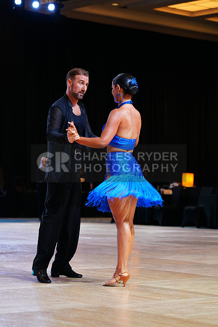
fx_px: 953
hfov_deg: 13.0
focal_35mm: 105
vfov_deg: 19.5
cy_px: 164
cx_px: 109
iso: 2000
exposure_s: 1/250
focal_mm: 105
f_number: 4
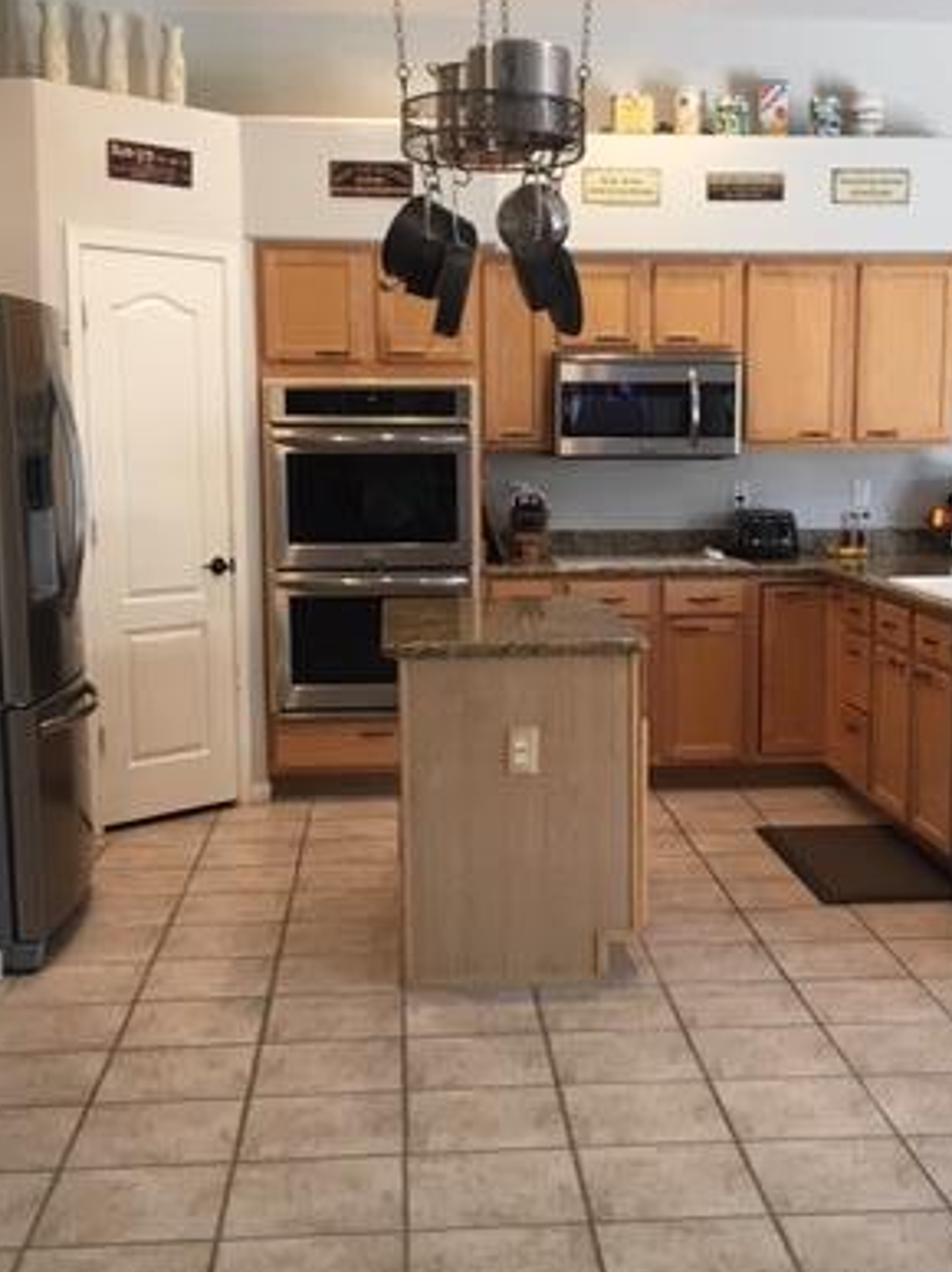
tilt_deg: -7.8
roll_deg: +0.9
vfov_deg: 39.7
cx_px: 552
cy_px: 664
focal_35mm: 48
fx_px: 1761
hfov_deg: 30.2
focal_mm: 4.15
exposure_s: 1/30
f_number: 2.2
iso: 64
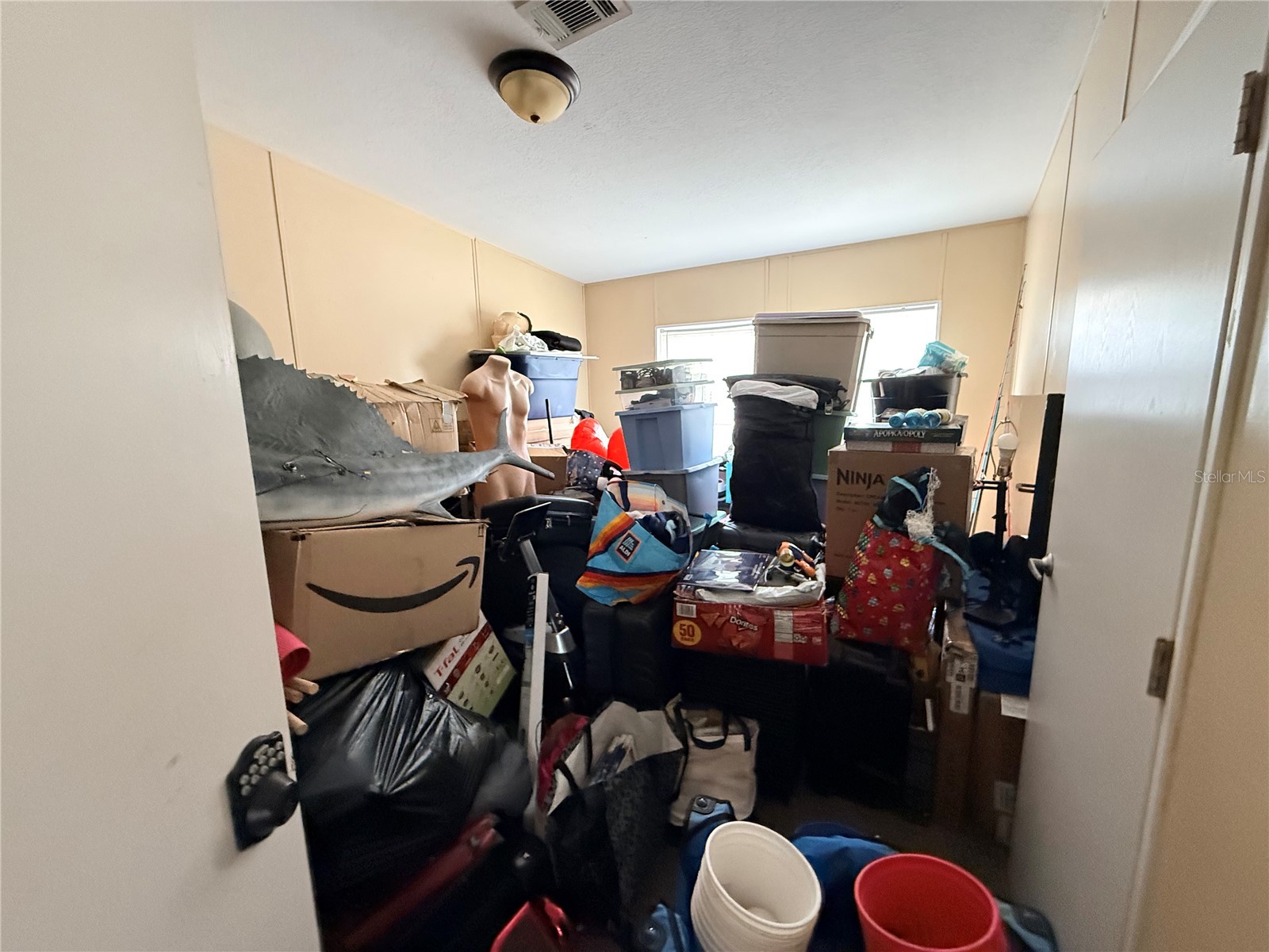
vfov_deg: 85.7
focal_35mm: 14
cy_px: 476
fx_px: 513
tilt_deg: -10.1
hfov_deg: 102.1
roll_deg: +2.5
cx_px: 634
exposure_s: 1/60
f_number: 2.2
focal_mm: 2.22
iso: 800
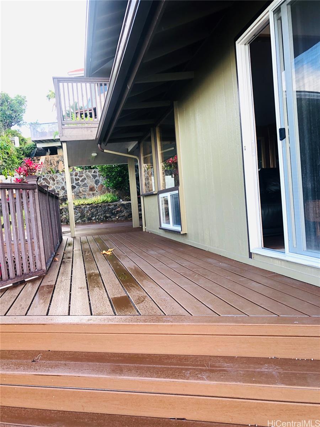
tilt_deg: -2.3
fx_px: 345
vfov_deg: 63.4
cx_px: 160
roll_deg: +5.7
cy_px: 214
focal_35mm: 28
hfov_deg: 49.7
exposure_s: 1/120
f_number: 1.8
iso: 25
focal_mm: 4
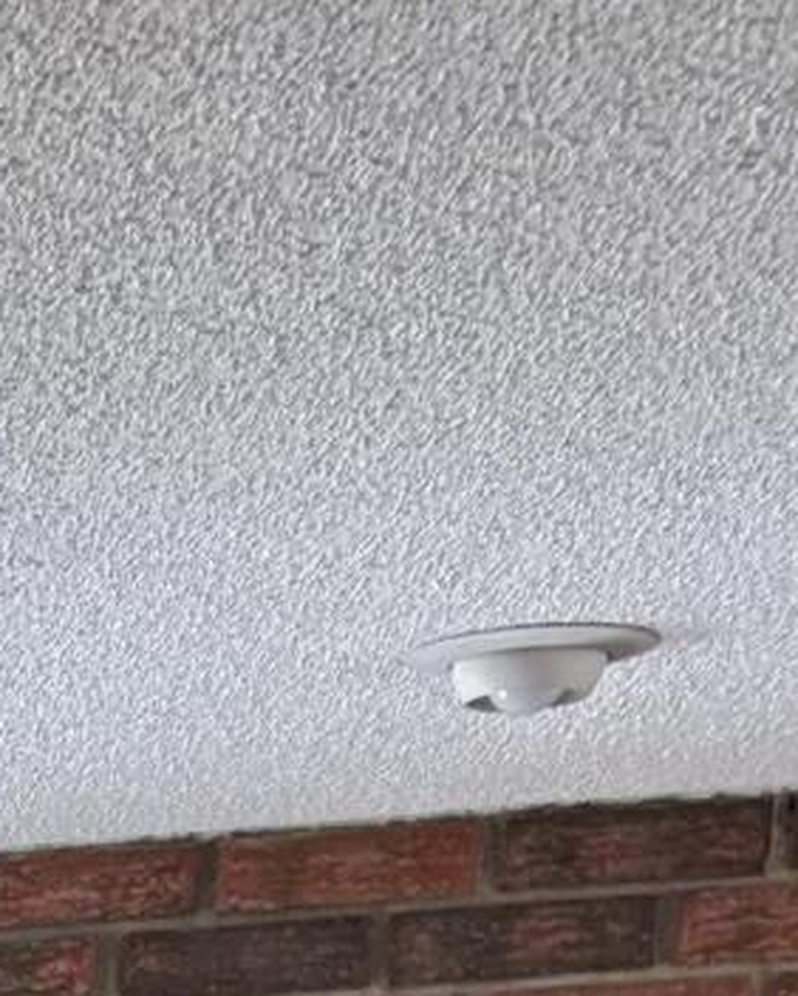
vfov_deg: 10.4
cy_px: 2801
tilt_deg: -12.7
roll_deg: -1.4
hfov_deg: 9.6
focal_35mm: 144
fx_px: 4248
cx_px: -1084
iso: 100
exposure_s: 1/121
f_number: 1.6
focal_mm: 5.96
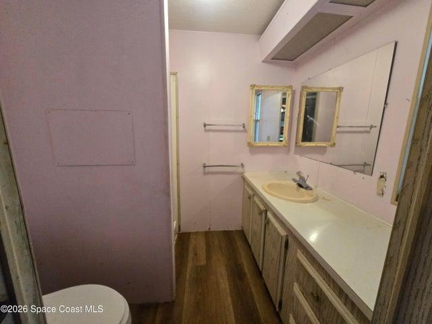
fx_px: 162
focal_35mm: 13
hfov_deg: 106.2
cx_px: 216
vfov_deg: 89.9
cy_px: 162
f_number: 2.2
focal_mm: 1.7
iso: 320
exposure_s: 1/60
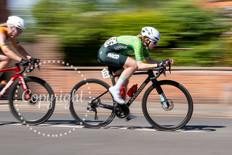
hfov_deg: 21.8
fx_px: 600
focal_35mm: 93
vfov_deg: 14.7
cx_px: 151
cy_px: 55
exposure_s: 1/40
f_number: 16
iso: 100
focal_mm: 70
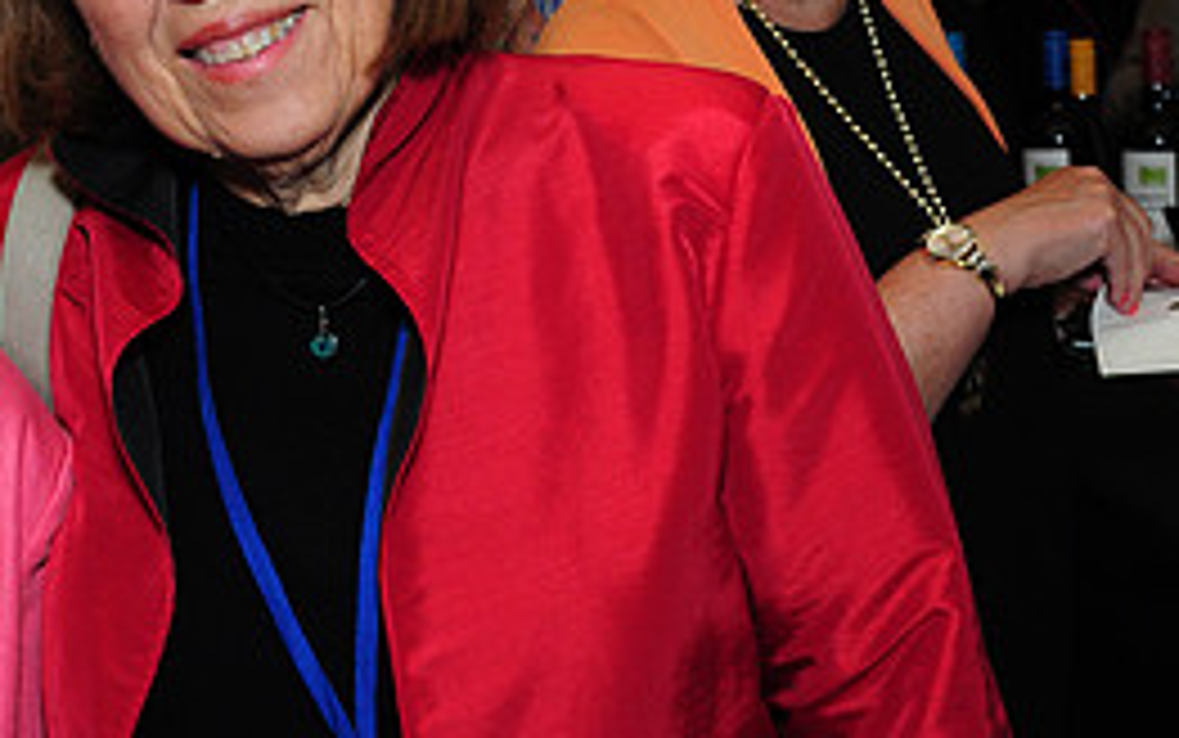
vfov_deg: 15.9
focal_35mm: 81
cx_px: 117
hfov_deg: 24.8
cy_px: 56
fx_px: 2604
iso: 500
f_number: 5
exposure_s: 1/60
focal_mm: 24
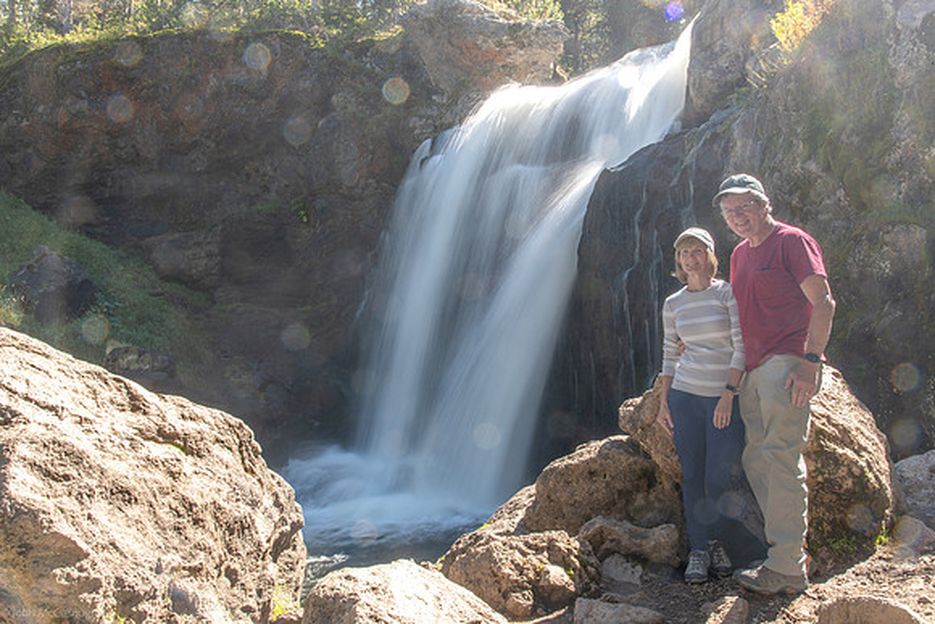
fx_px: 909
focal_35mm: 35
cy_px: 312
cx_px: 468
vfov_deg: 37.9
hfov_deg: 54.4
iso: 31
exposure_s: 1/5
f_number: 22
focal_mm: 35
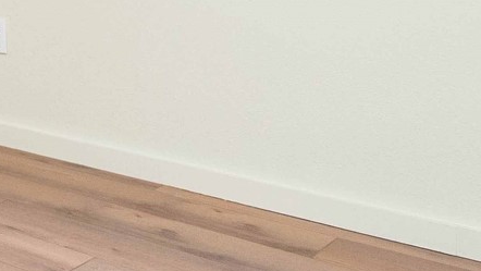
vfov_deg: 15.6
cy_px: -119
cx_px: -462
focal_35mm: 72
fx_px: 919
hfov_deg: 19.0
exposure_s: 1/60
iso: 800
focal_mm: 14
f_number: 3.5
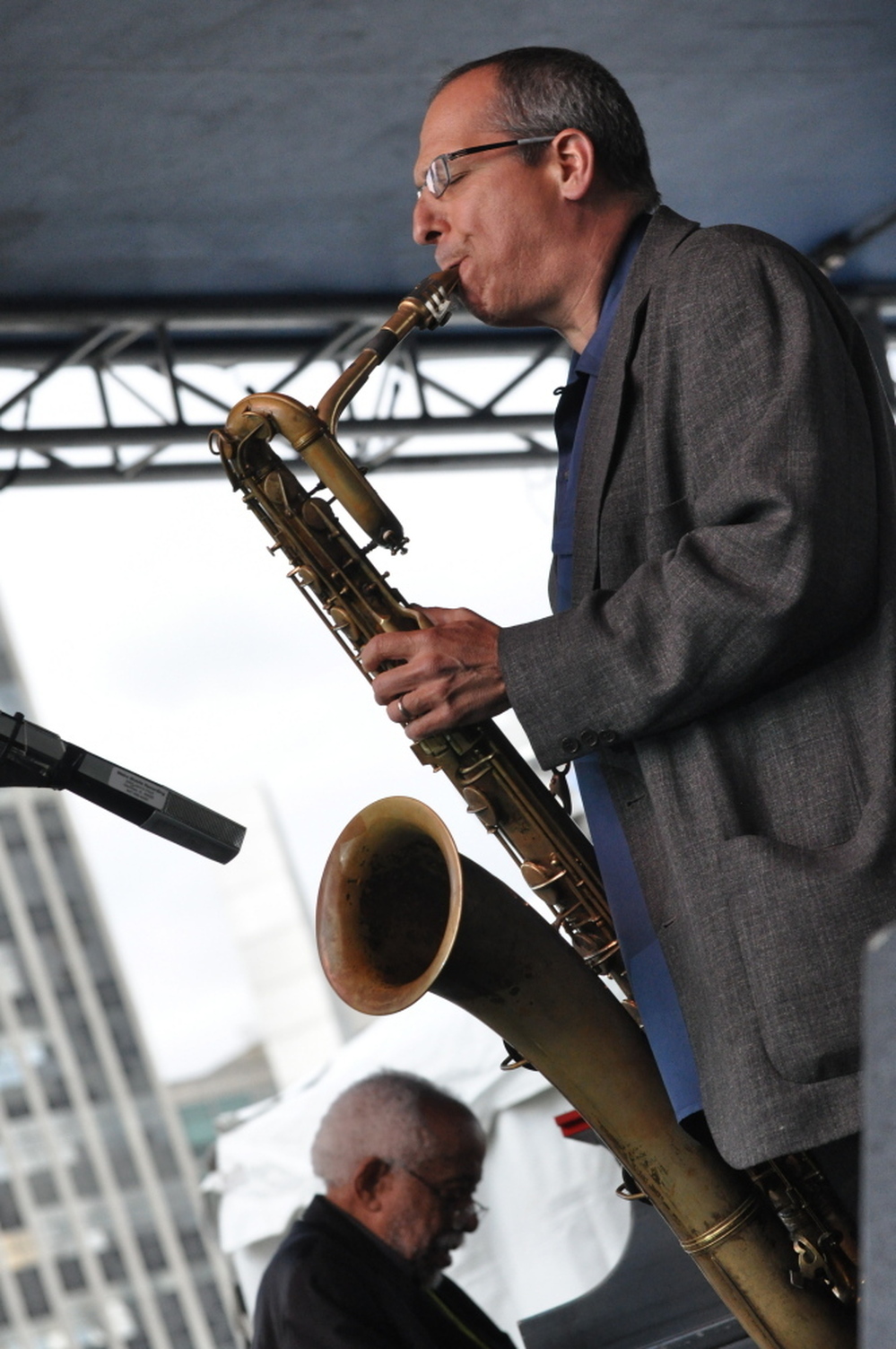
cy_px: 674
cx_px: 448
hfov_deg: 8.9
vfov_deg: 13.4
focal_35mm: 153
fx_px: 5726
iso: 1600
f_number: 8
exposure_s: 1/500
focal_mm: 102
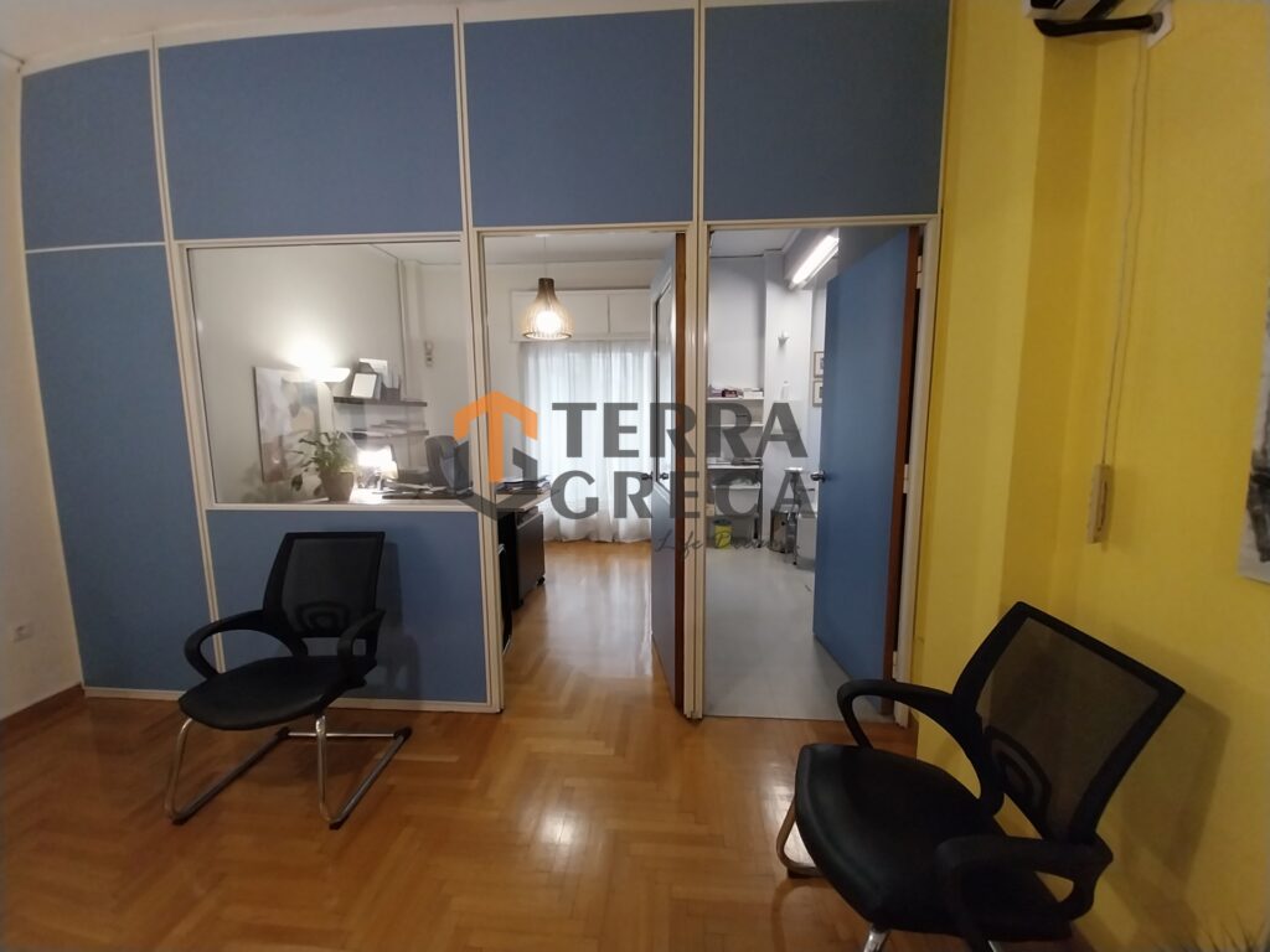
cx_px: 635
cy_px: 476
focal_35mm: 13
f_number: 2.2
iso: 202
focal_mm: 1.13
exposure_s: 1/33.4
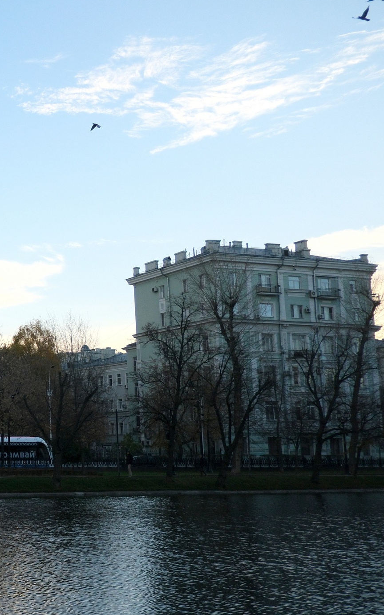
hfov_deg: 21.6
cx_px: -178
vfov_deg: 39.6
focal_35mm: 51
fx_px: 854
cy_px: 320
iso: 640
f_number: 3.6
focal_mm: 18
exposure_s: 1/1800
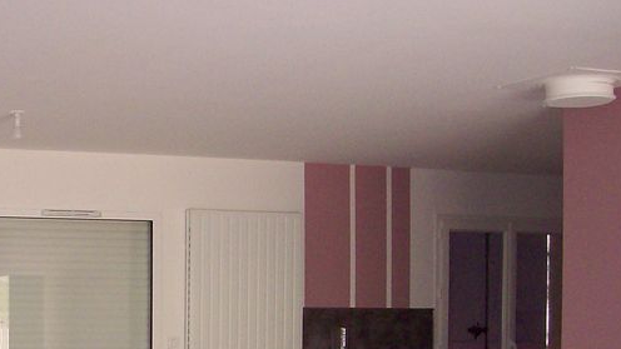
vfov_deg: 14.9
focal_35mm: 79
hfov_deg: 25.6
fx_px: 1301
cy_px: 387
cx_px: 11
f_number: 2.7
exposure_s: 1/87.2
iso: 140
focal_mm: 6
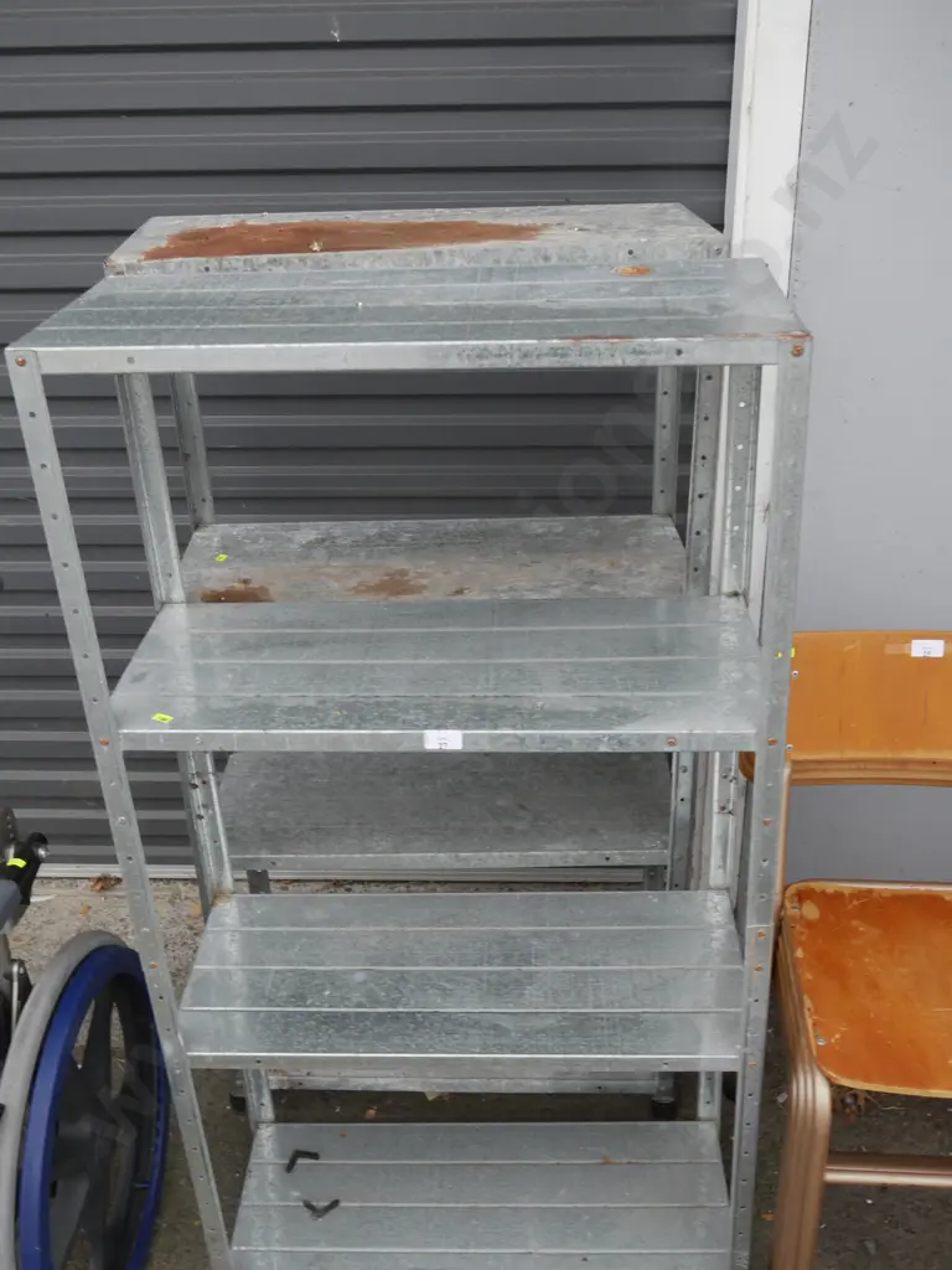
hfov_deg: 39.7
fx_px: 1320
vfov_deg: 51.4
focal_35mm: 36
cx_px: 476
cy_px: 635
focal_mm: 18
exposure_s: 1/60
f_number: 5
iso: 500
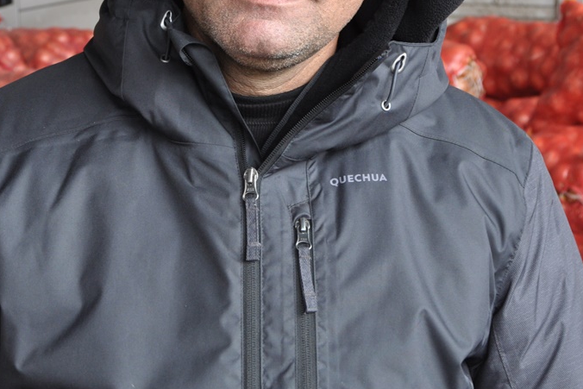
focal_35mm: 97
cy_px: 58
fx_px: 1571
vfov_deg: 14.0
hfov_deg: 21.0
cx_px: 235
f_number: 4.5
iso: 400
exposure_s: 1/80
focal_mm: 32
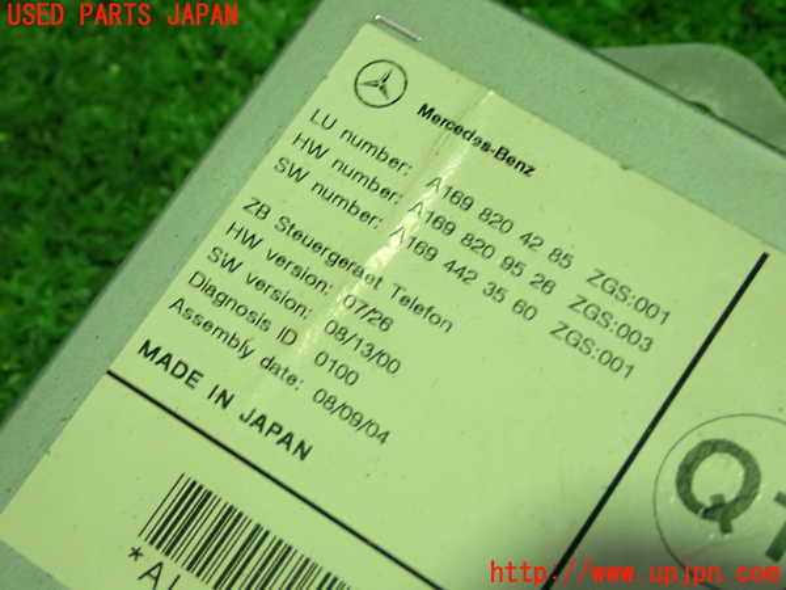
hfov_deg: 25.3
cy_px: 295
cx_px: 393
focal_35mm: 77
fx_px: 1748
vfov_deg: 19.1
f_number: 4.1
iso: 800
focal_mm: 13.65
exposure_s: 1/25
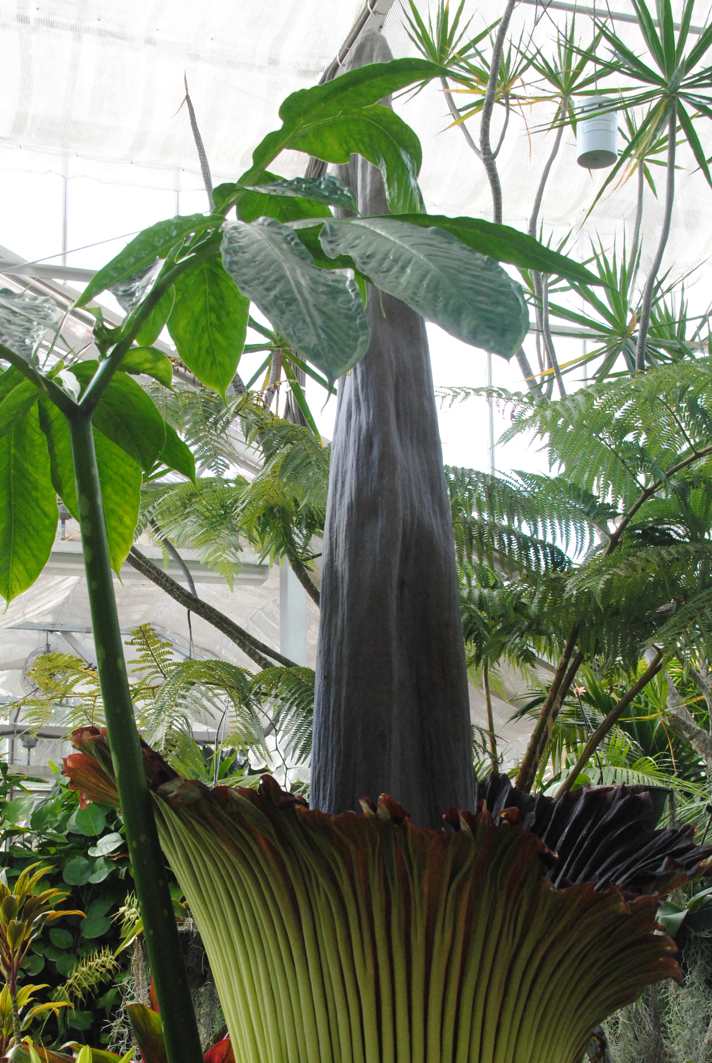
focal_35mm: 53
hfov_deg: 25.6
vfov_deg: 37.1
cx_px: 325
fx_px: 1568
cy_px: 704
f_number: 8
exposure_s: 1/250
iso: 800
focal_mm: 26
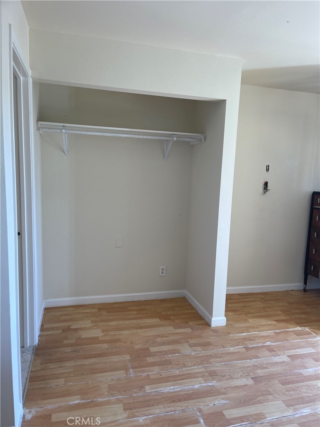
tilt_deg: -6.2
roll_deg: -2.9
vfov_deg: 67.3
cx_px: 160
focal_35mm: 26
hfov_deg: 53.1
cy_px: 214
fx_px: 320
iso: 64
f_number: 1.6
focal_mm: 5.1
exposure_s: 1/121
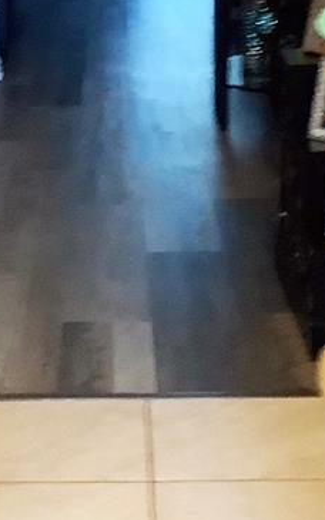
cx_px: 98
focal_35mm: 108
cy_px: 50
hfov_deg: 12.1
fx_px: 1531
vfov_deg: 18.9
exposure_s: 1/40
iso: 320
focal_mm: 3.3
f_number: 2.4
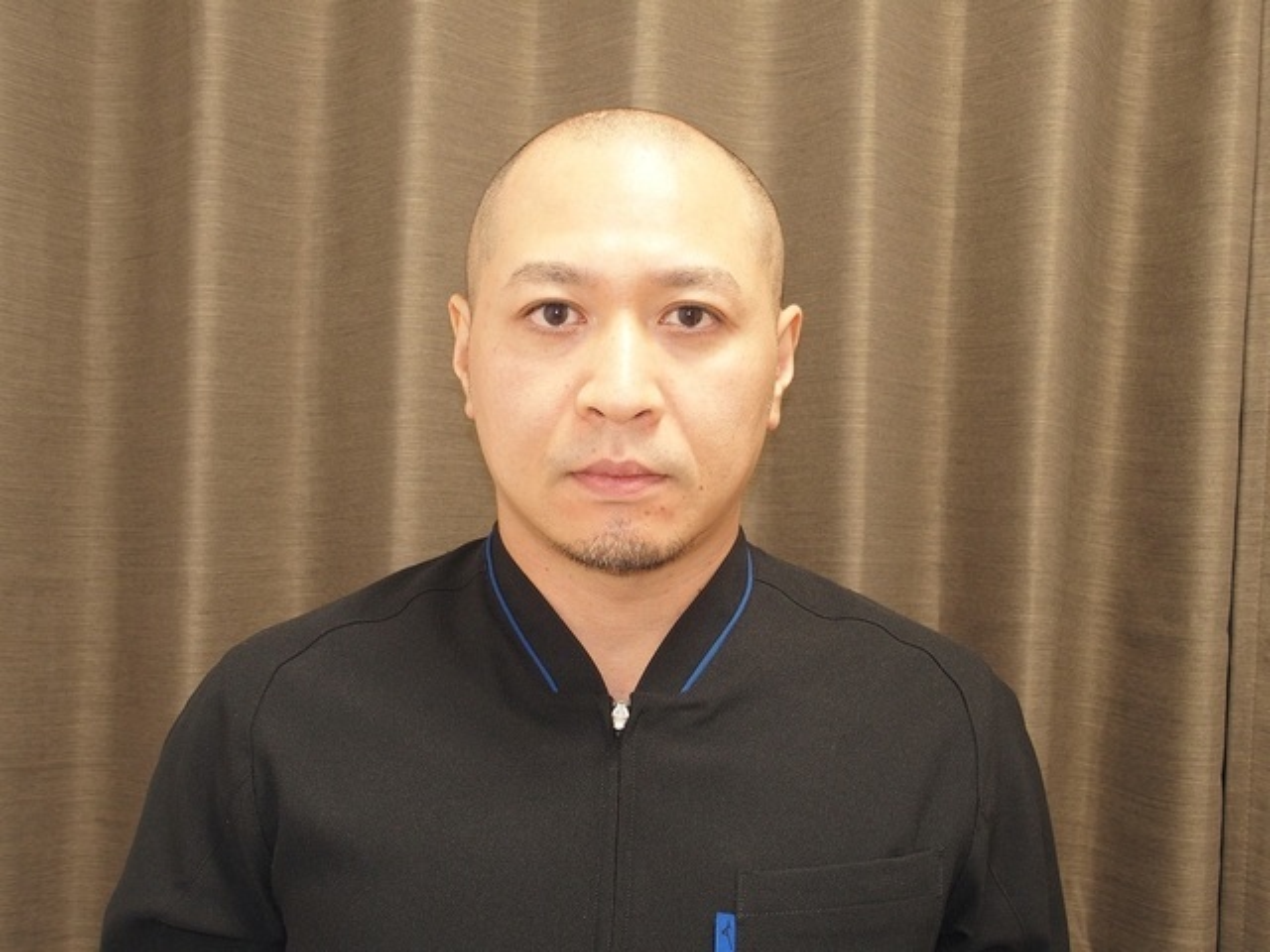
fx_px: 1688
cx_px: 635
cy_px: 476
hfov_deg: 41.2
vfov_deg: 31.5
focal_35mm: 46
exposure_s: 1/50
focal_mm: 9.8
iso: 250
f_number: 2.8
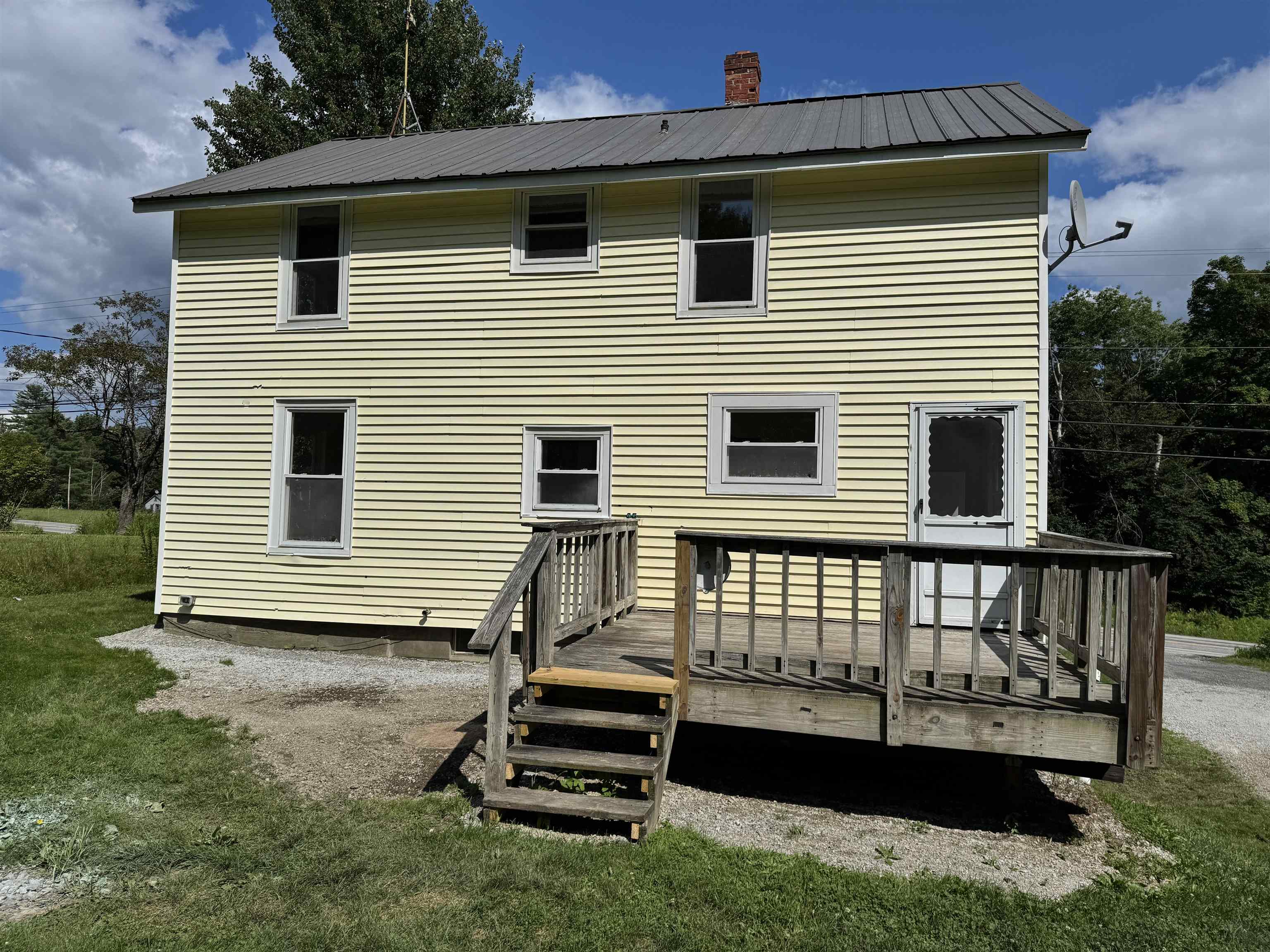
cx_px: 635
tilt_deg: +2.4
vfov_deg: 56.8
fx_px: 881
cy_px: 476
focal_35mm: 24
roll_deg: -1.3
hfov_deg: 71.6
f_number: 1.78
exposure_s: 1/12346
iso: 80
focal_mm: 6.76
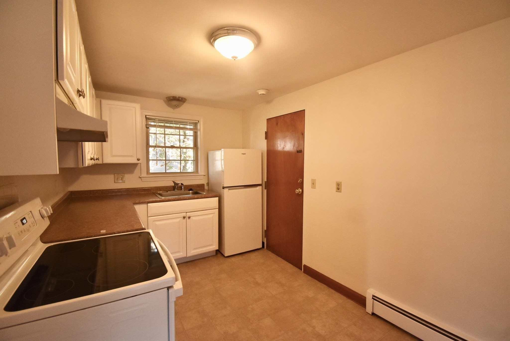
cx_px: 255
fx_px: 213
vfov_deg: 77.4
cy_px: 170
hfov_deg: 100.3
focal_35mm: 15
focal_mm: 10
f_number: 4.5
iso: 1250
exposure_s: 1/125
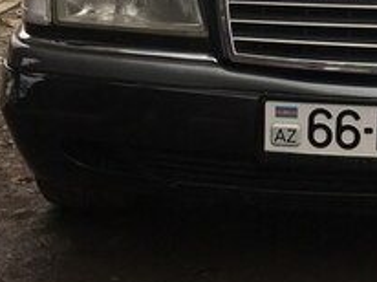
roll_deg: -2.0
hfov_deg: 20.2
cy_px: -28
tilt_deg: -6.8
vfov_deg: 15.4
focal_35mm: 93
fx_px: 1012
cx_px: 404
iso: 25
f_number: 2.2
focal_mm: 4.15
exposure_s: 1/361
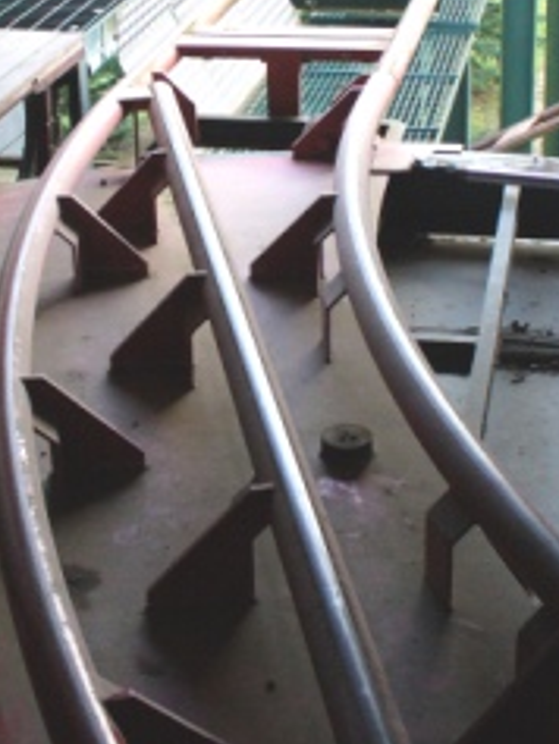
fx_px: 1506
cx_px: 283
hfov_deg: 21.0
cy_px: 144
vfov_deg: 27.2
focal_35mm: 70
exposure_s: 1/40
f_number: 2.8
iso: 200
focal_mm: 6.1
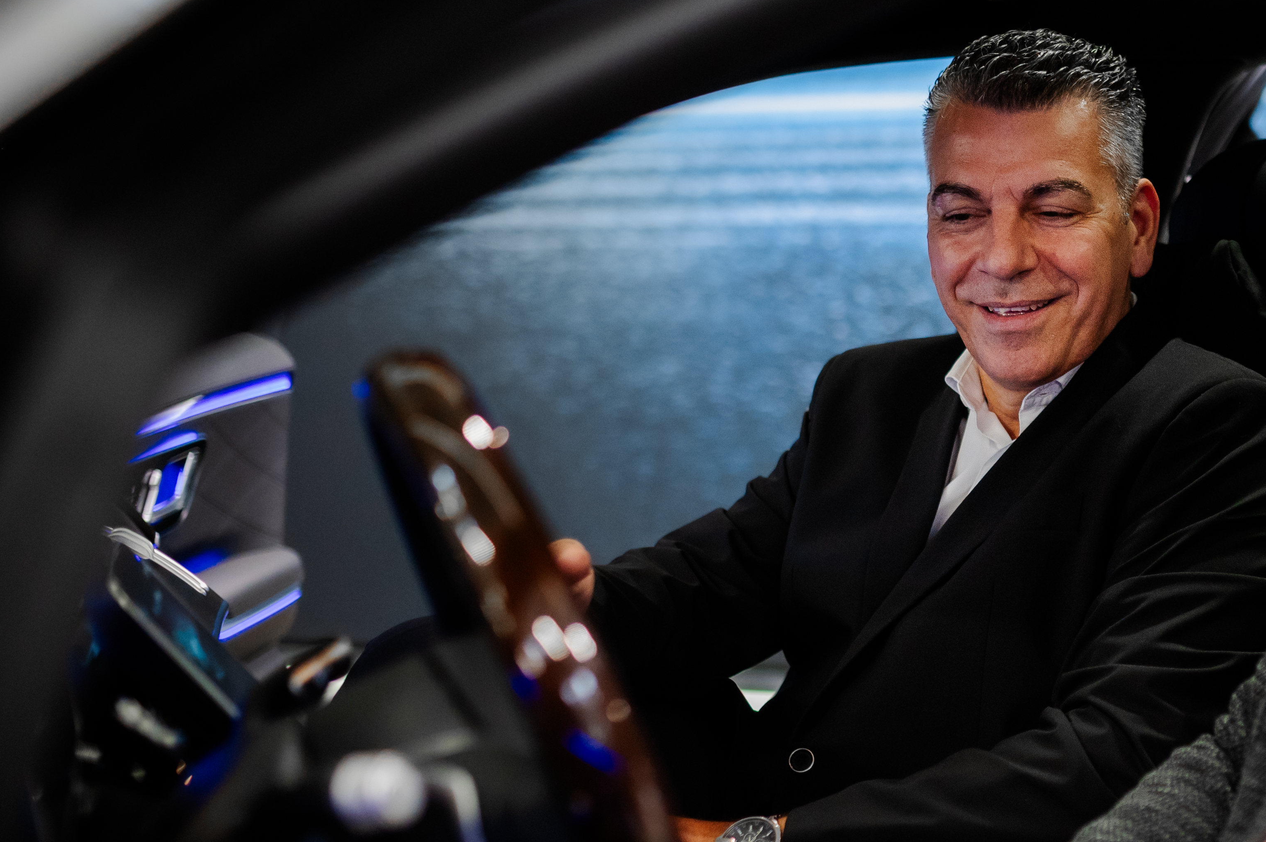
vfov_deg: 19.7
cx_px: 1134
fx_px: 2425
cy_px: 508
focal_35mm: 69
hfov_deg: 28.2
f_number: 1.8
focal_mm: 35
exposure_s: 1/125
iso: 2000
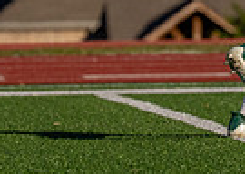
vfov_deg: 1.3
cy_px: -214
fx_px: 7747
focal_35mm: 1115
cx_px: 311
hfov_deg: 1.8
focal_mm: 157
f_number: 4.5
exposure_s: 1/4000
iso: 320
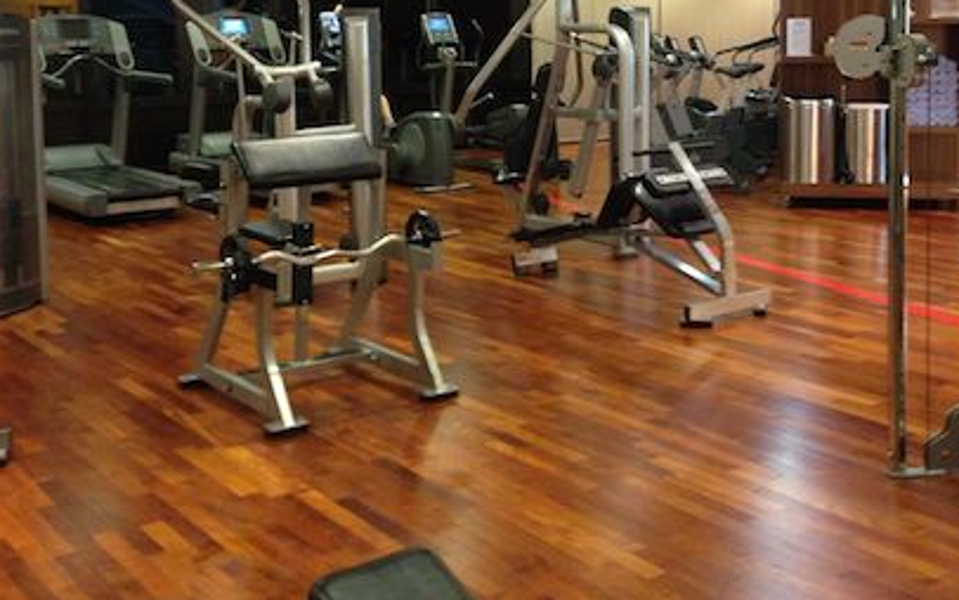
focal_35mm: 50
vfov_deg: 25.4
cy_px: 112
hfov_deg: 40.3
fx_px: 1307
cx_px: 508
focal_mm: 4.12
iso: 320
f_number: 2.4
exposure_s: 1/20
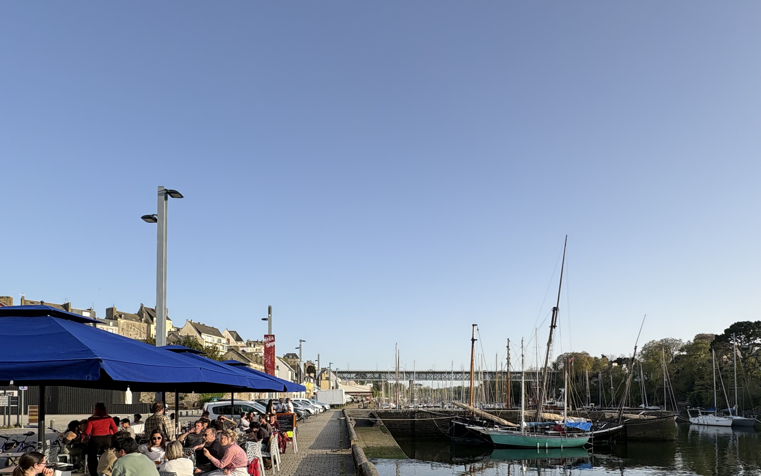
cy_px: 388
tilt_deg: +1.8
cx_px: 401
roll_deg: +1.0
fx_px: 436
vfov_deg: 53.1
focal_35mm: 21
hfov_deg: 82.2
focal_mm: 2.22
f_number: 2.2
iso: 50
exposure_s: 1/1217
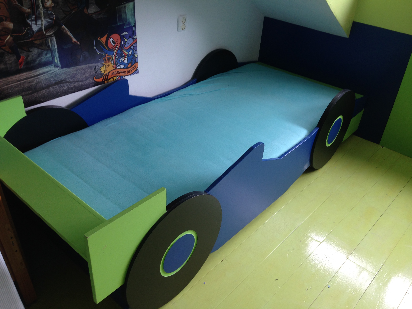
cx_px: 206
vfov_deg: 42.9
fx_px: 393
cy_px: 154
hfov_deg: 55.4
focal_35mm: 33
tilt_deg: -33.6
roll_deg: -2.1
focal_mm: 4.12
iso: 50
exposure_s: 1/30
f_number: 2.4
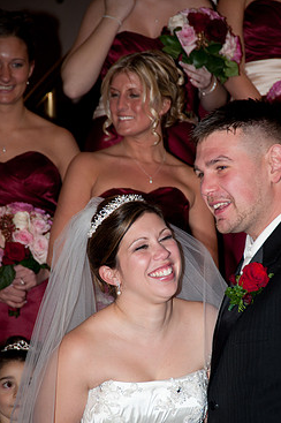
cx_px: 170
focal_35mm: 147
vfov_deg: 14.0
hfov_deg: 9.3
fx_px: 1724
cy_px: 258
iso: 800
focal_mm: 120
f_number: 5.6
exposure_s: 1/60
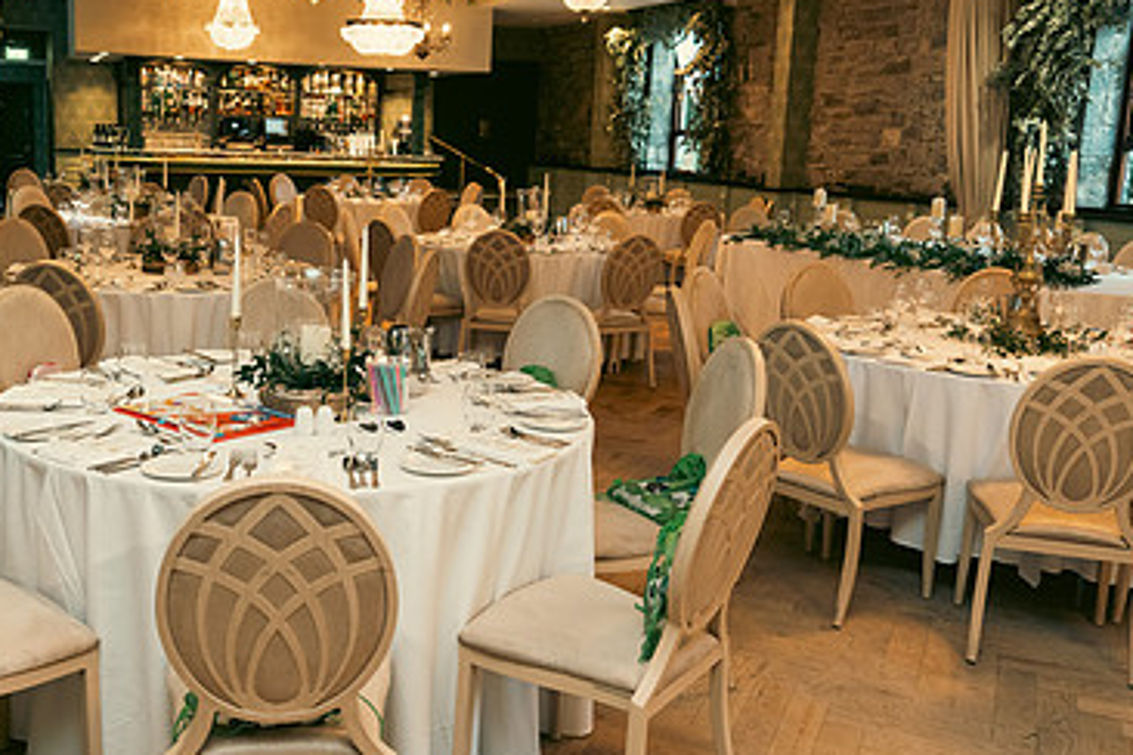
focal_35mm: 38
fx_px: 1196
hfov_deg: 50.3
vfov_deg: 35.0
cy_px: 357
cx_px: 440
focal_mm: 24
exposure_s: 1/160
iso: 2500
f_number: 3.5
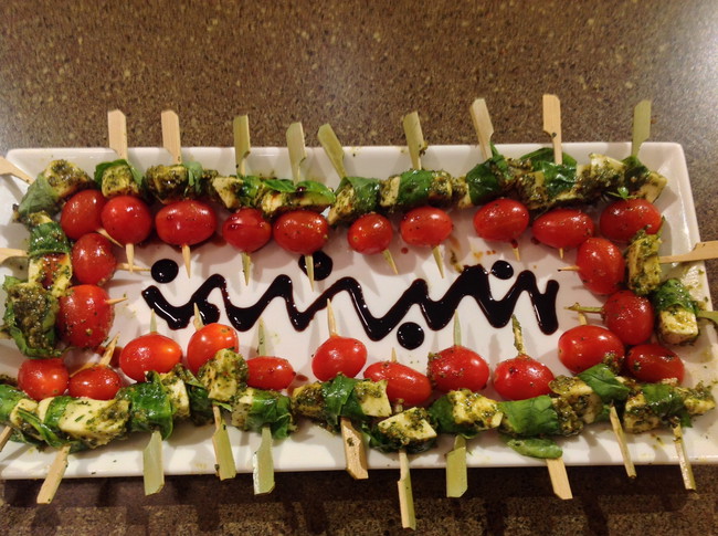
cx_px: 359
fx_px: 725
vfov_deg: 40.6
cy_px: 268
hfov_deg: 52.7
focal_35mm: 35
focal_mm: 4.28
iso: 80
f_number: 2.4
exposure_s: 1/15
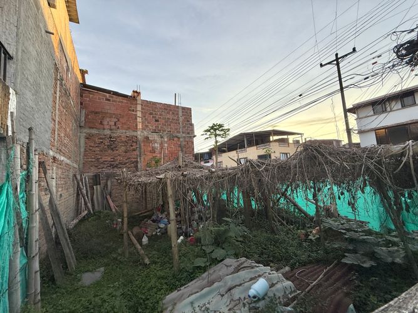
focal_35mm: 14
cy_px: 156
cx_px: 209
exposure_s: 1/559
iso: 50
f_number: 2.2
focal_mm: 2.22
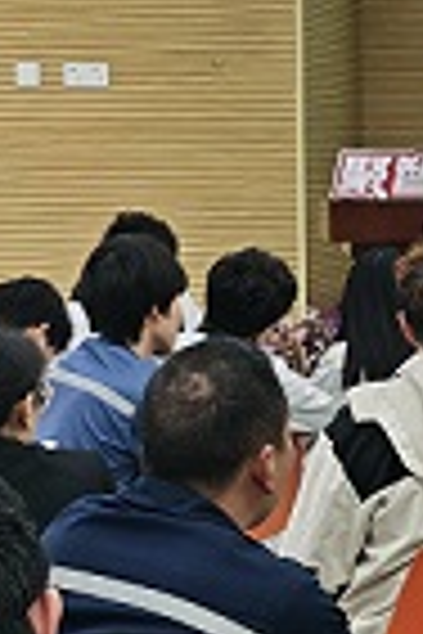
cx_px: 738
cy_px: 272
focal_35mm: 170
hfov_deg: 7.8
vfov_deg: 12.1
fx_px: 2996
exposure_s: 1/100
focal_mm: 6.68
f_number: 1.44
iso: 64
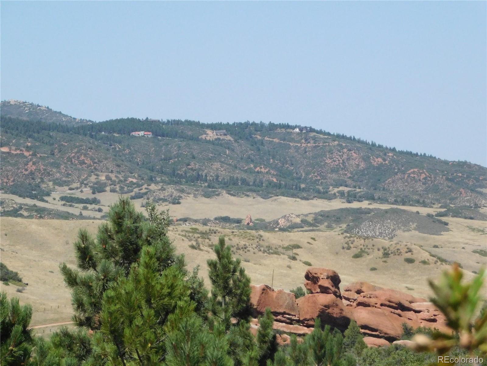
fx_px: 2842
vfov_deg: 7.4
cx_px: 244
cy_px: 183
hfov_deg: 9.8
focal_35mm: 202
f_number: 10.8
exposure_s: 1/1000
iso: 800
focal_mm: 35.9
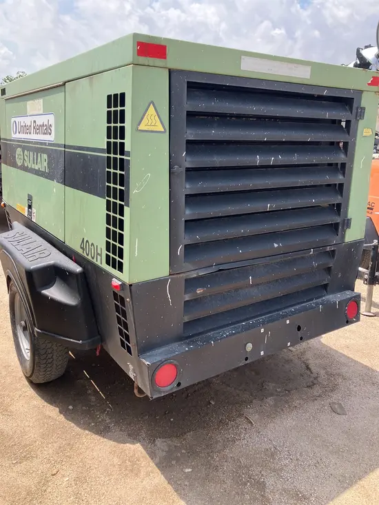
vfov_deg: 63.4
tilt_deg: -14.3
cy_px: 252
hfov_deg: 49.8
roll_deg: -2.5
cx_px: 190
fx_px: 409
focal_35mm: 28
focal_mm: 3.99
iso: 32
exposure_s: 1/796
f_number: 1.8
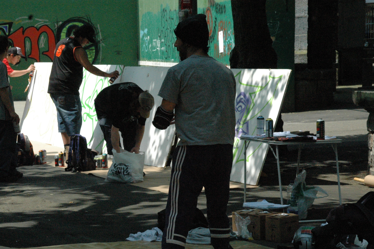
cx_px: 144
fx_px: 1225
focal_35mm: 118
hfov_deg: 17.3
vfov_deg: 11.6
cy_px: 159
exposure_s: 1/800
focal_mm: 60
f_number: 14
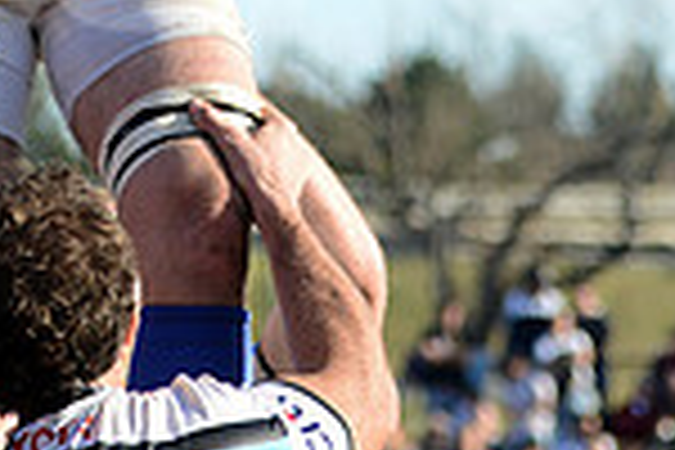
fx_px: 10518
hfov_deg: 3.7
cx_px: 54
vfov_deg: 2.4
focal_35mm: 561
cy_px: -119
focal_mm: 145
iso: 500
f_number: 4
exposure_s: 1/1000
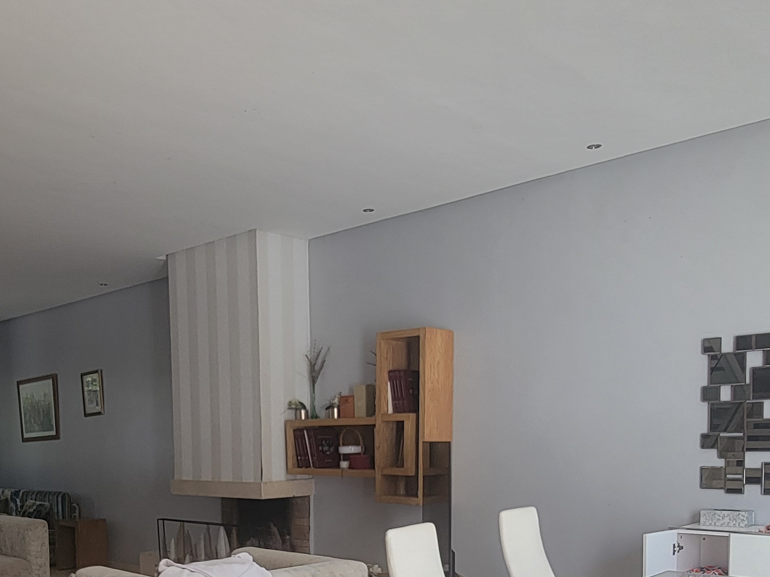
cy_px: 498
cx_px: 302
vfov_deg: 39.4
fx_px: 756
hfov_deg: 53.5
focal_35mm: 34
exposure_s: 1/101
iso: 50
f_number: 2.2
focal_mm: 2.2
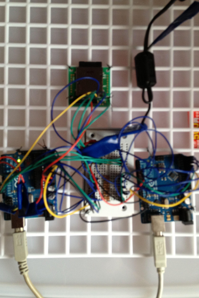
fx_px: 307
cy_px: 149
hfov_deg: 35.9
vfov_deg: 51.9
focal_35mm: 37
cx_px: 96
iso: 125
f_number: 2.4
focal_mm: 4.28
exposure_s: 1/20
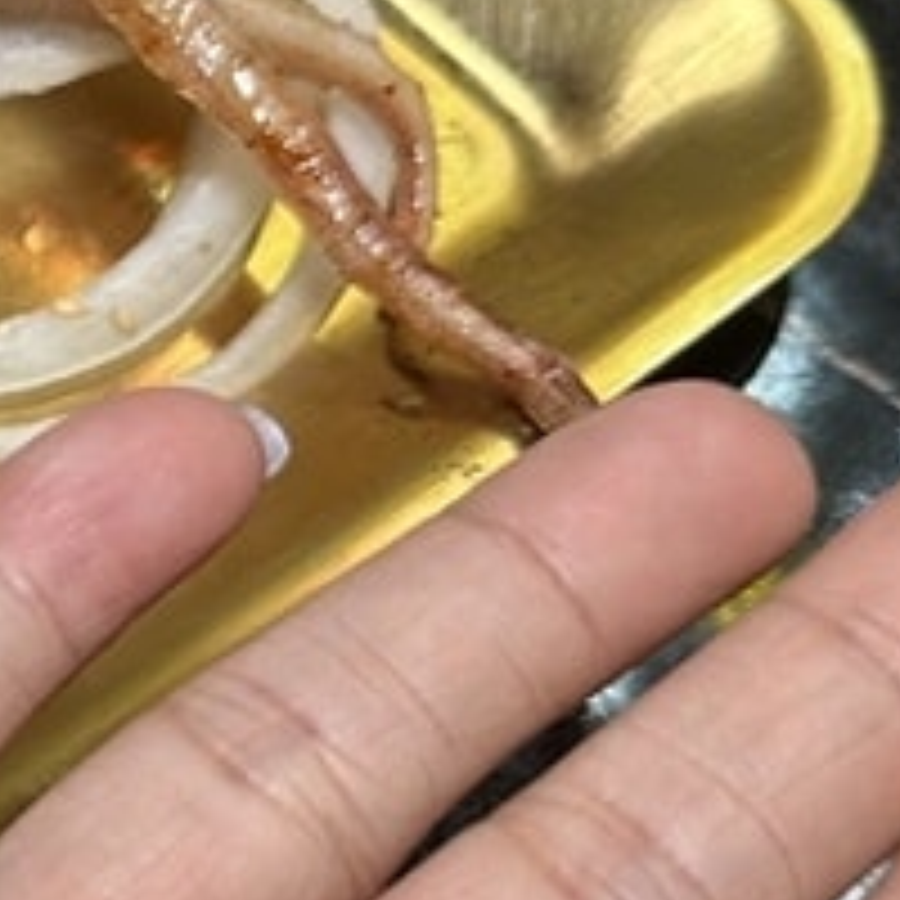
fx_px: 3177
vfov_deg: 15.9
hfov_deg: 14.3
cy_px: 794
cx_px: -698
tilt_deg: -62.6
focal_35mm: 108
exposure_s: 1/60
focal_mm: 6.86
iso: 160
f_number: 1.78
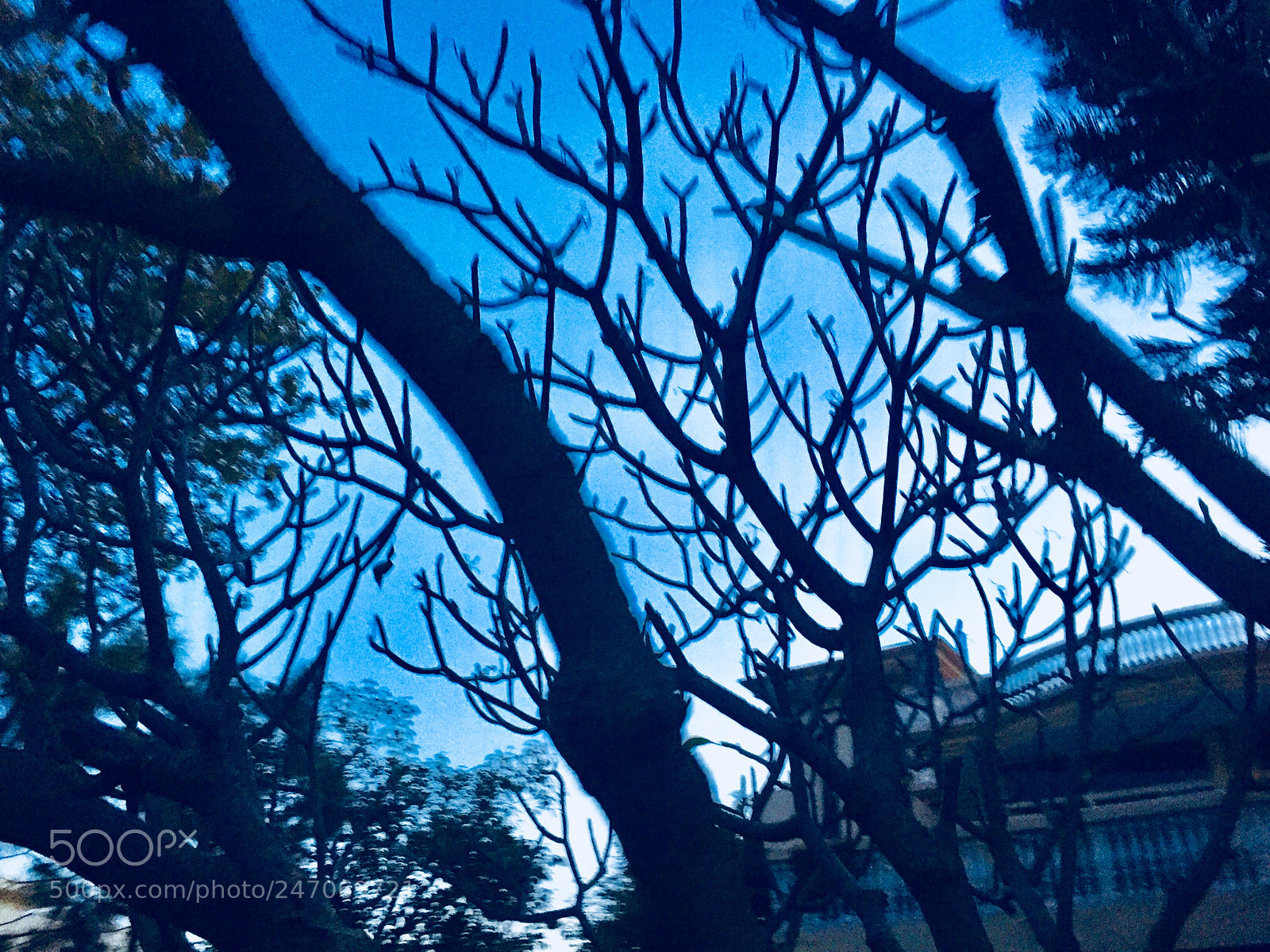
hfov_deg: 61.7
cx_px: 635
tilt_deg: +31.5
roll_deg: -0.2
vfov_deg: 48.2
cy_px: 476
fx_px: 1064
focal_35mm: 29
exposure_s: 1/20
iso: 250
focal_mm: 4.15
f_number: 2.2
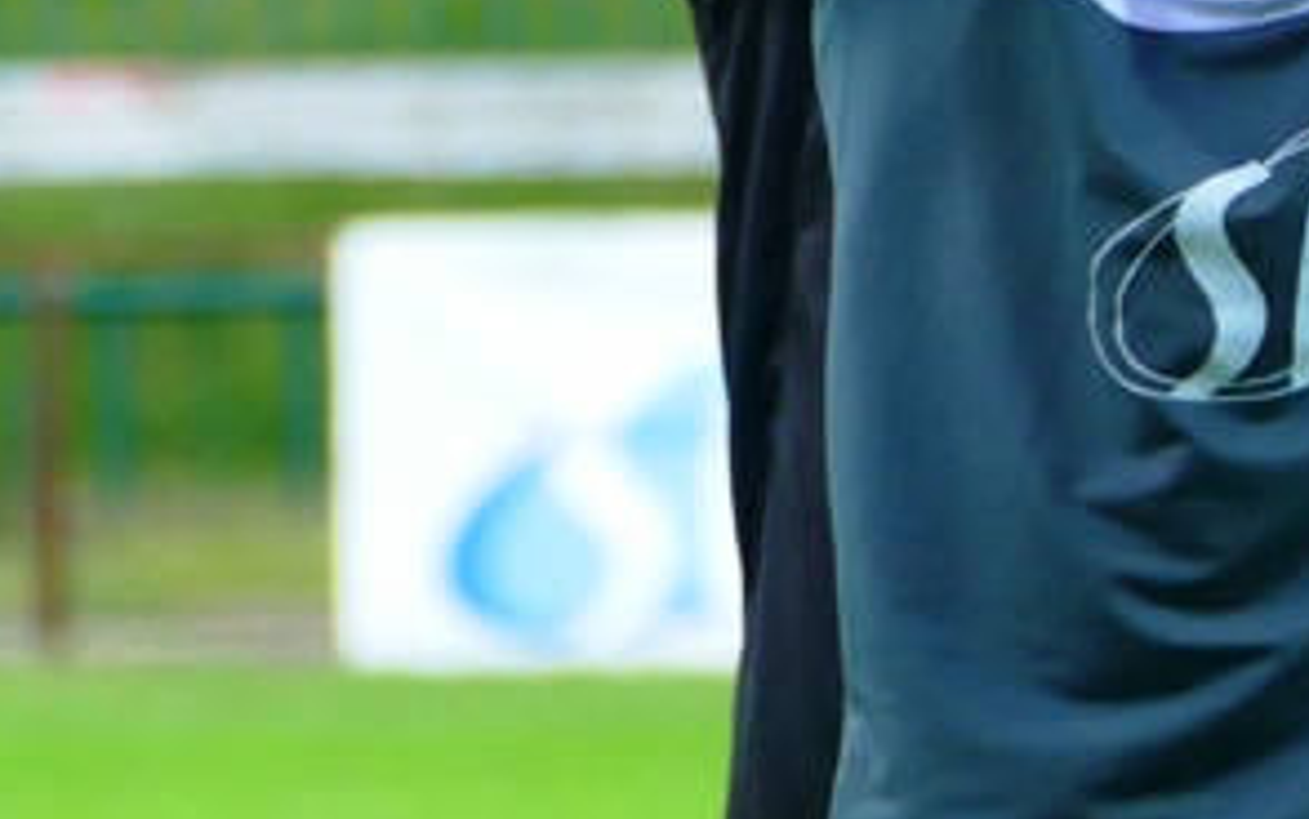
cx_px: 1296
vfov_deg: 1.0
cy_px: -278
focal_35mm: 1256
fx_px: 44824
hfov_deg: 1.7
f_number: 4
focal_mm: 114.8
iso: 640
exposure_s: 1/500
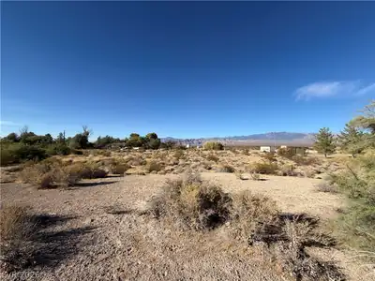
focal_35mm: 14
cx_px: 188
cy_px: 140
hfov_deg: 102.1
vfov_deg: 85.7
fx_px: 152
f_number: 2.2
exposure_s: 1/955
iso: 20
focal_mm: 2.22
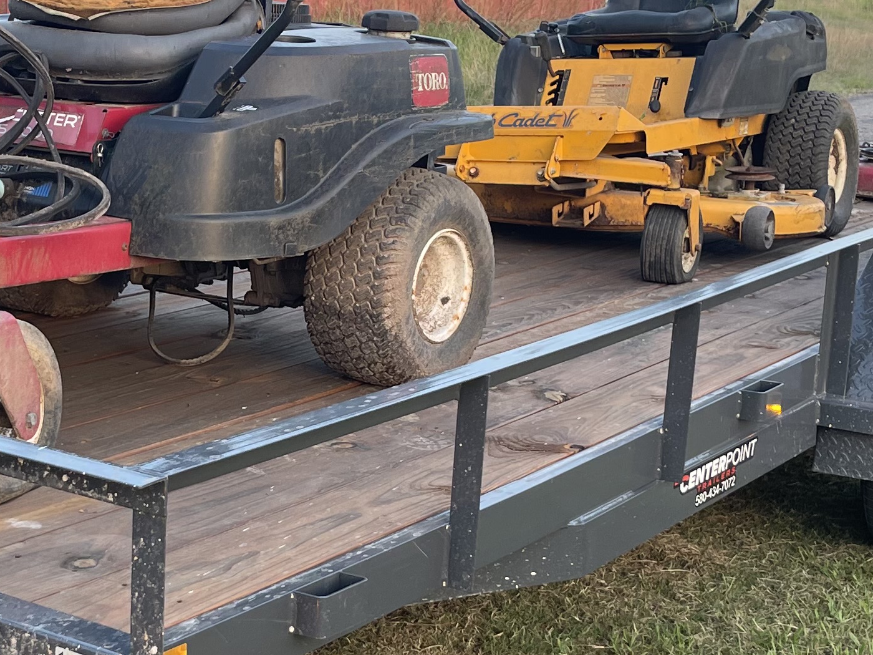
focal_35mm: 72
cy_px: 414
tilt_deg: -13.7
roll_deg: +0.1
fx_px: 1816
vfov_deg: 20.4
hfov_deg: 26.9
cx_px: 301
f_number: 1.6
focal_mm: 5.1
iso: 50
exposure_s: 1/121
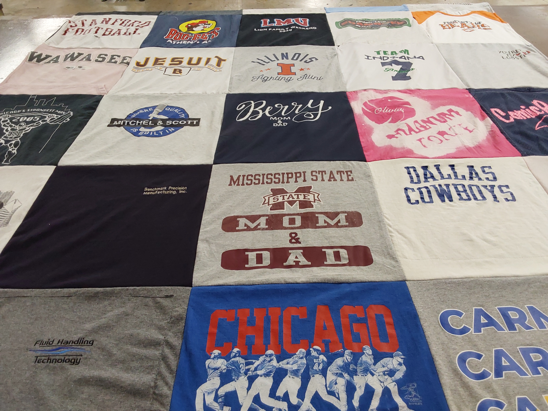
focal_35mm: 28
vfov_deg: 49.7
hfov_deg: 63.4
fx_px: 443
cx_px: 274
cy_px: 206
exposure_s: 1/60
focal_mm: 2.91
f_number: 1.9
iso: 100
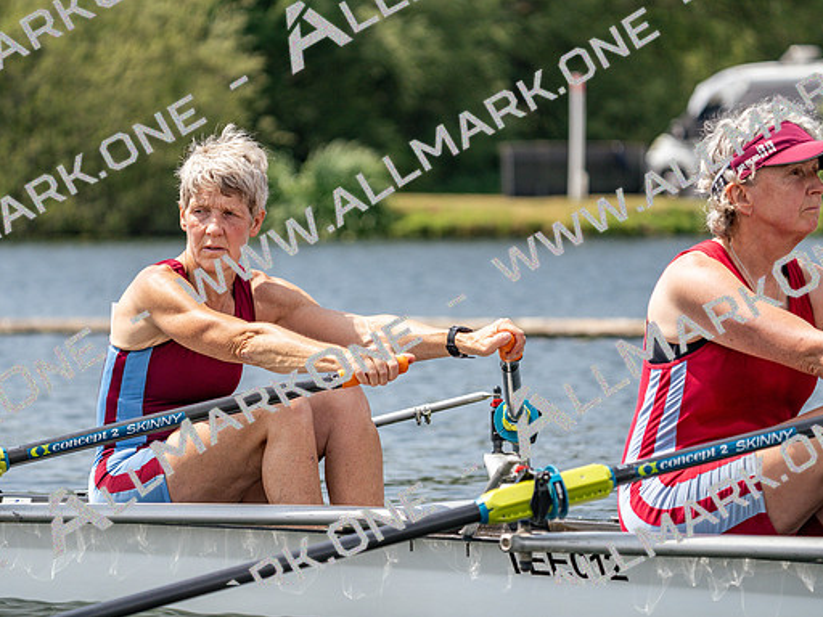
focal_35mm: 218
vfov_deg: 6.8
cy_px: 309
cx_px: 375
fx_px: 5183
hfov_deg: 9.1
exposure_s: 1/1600
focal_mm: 200
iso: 200
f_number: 5.6
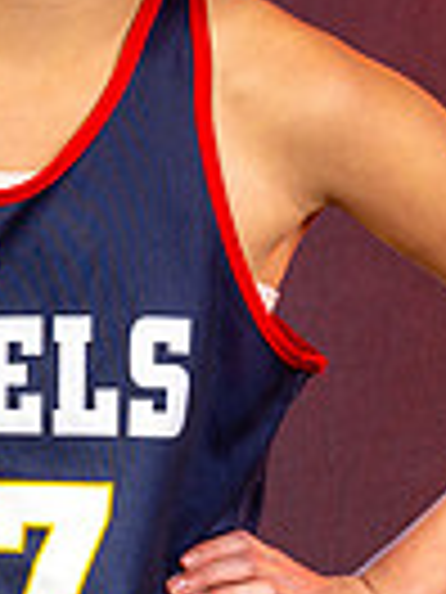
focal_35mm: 562
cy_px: 334
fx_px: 9655
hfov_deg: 2.6
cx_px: 186
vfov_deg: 3.5
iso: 64
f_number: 8
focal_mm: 105
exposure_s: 1/200
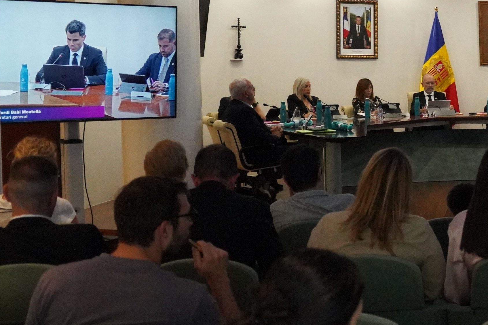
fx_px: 976
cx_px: 498
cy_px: 109
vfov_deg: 18.9
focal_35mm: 72
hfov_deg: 26.4
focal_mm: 31
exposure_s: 1/1600
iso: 12800
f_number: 4
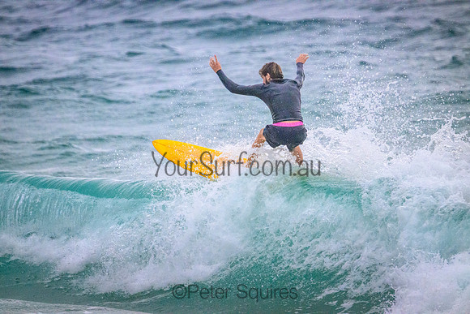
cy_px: 157
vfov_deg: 2.0
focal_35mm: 700
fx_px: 9141
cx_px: 235
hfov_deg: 2.9
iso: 7200
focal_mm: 700
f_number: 11
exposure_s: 1/1250
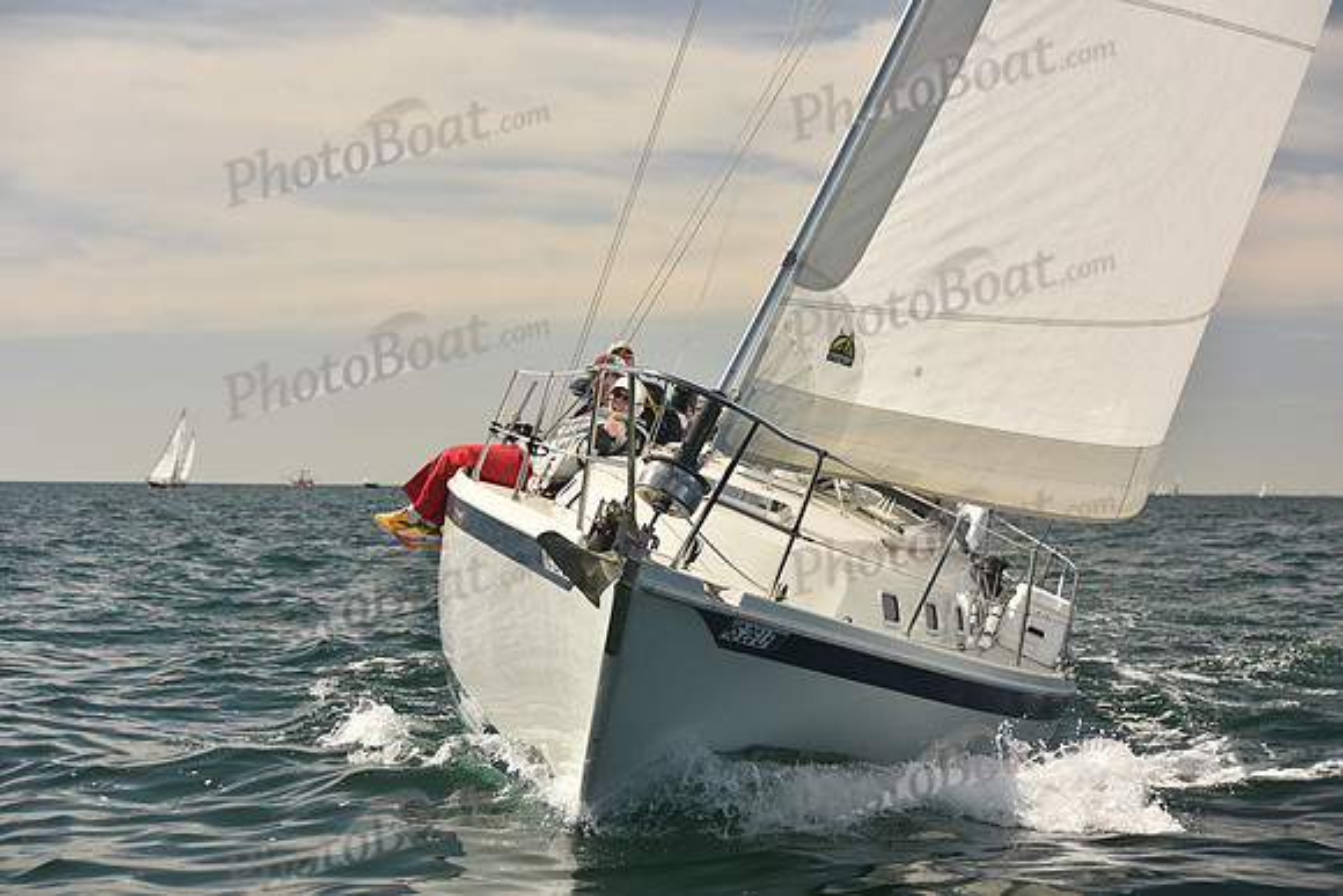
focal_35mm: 70
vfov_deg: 19.5
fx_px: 2612
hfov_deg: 28.8
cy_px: 448
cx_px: 672
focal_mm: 70
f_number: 6.3
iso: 250
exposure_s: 1/640
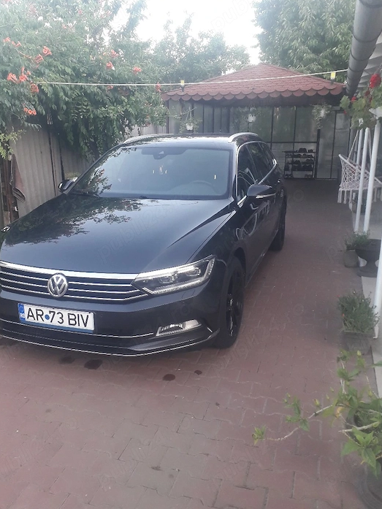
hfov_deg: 45.4
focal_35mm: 31
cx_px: 173
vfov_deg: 58.3
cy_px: 241
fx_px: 456
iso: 80
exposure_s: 1/50
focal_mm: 3.6
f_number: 1.9
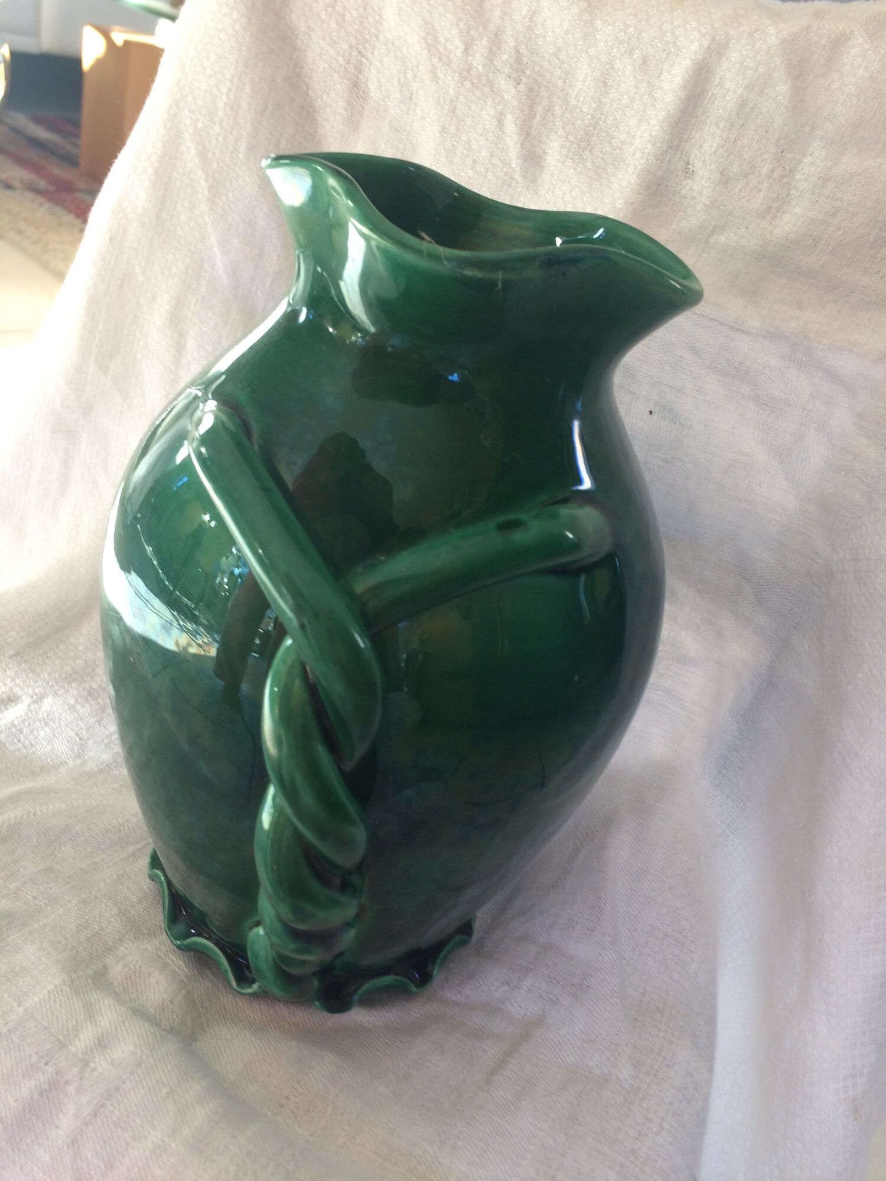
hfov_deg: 48.2
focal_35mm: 29
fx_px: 990
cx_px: 443
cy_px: 590
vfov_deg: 61.7
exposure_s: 1/50
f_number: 2.2
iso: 40
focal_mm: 4.15
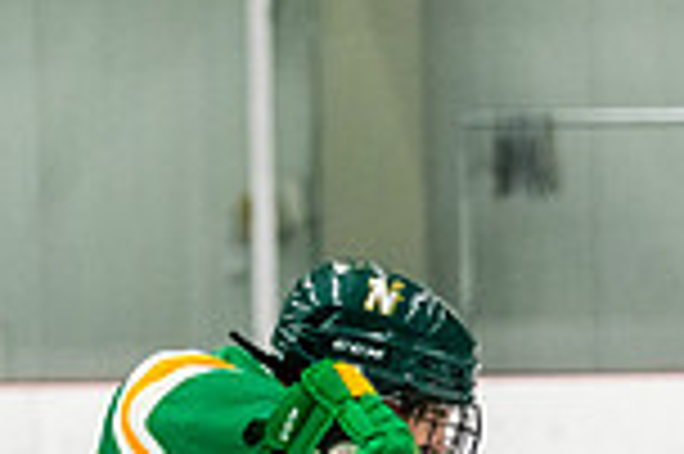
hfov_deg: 4.1
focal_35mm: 497
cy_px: 687
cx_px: 1345
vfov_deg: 2.8
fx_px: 9433
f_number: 2.8
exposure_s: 1/800
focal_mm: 105
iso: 3200
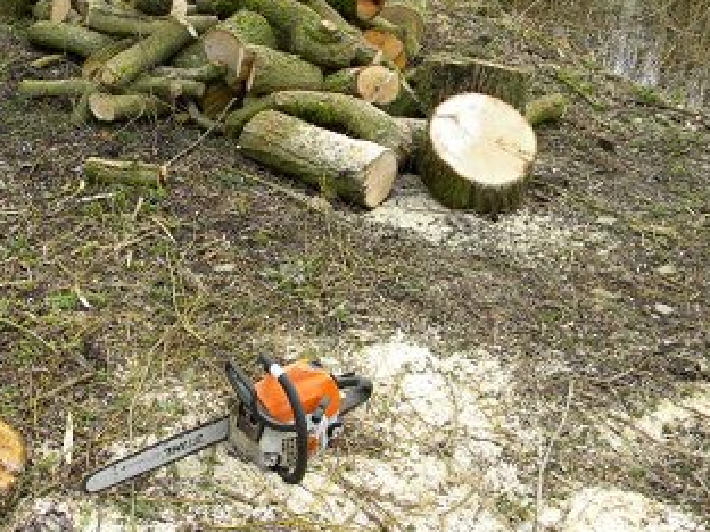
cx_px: 193
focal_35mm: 46
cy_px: 248
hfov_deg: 40.3
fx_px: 943
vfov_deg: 31.5
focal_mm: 5
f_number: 3.5
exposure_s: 1/176
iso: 80
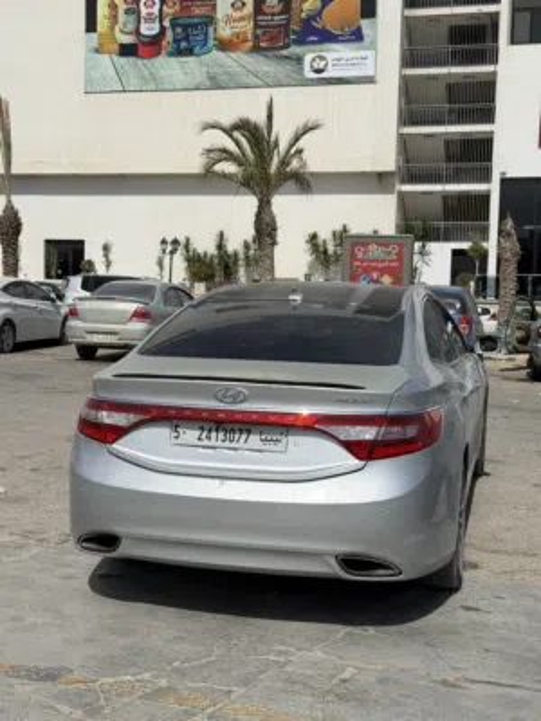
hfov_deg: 30.3
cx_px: 270
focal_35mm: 48
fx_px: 1000
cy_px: 360
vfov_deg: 39.7
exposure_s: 1/11364
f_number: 1.78
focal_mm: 6.76
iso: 50
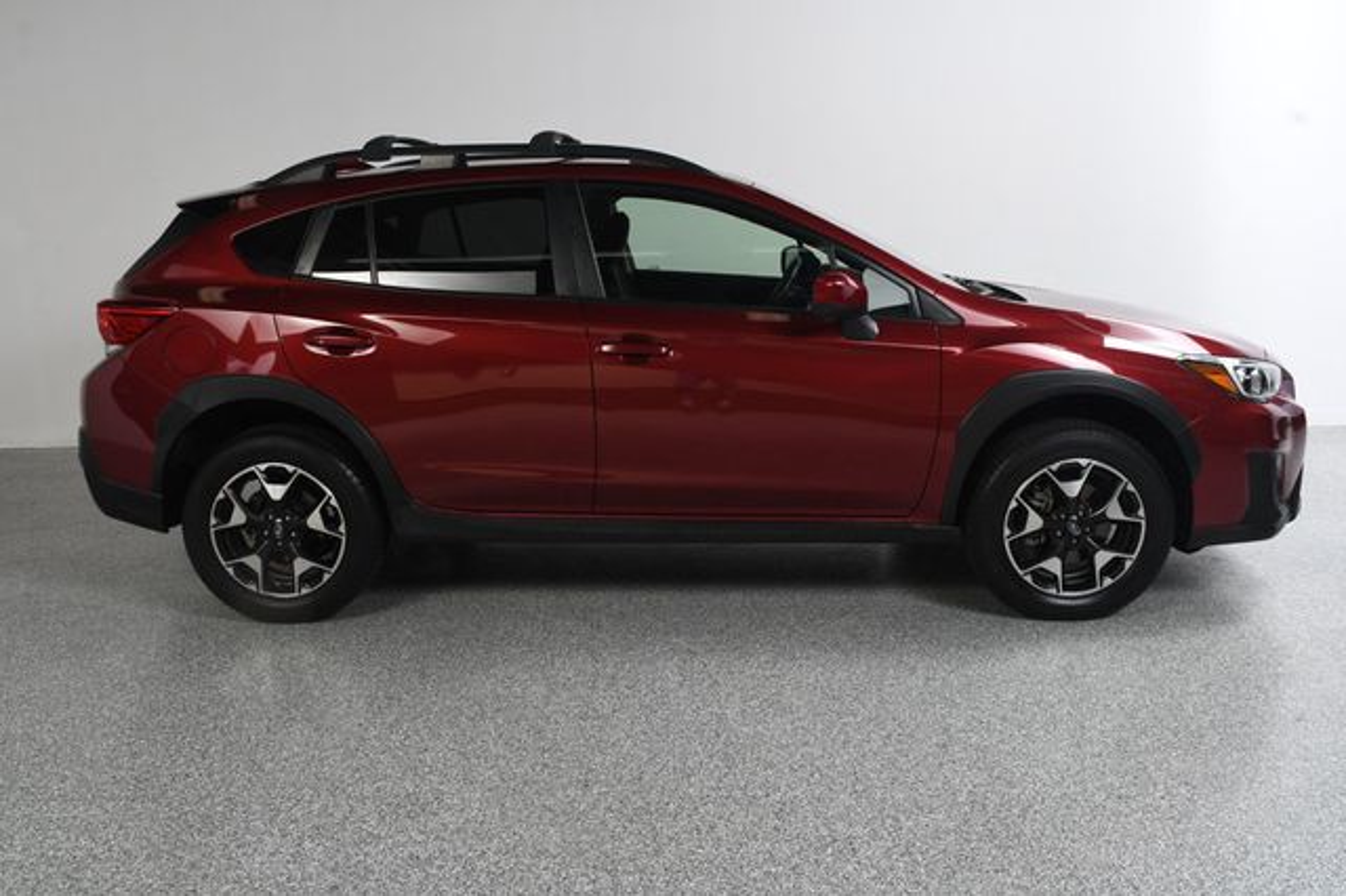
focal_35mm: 33
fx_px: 1233
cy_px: 448
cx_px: 673
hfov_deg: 57.2
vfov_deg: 39.9
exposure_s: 1/160
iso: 100
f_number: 10
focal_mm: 22
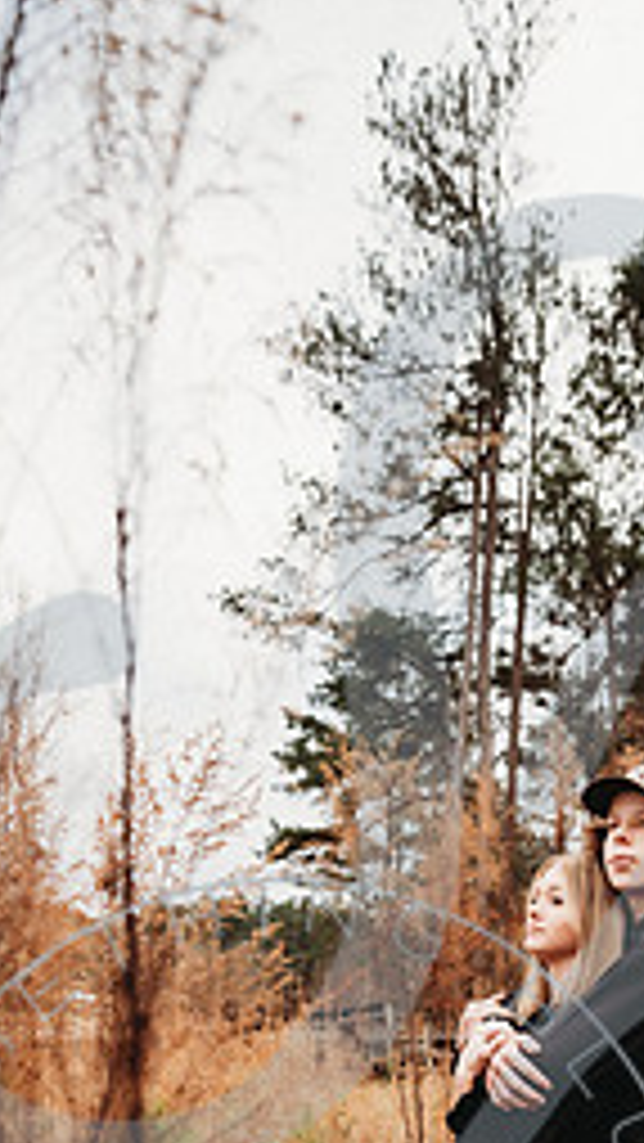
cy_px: 954
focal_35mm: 26
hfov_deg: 43.0
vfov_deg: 63.9
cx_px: 486
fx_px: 789
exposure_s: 1/250
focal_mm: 14
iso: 250
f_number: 2.8
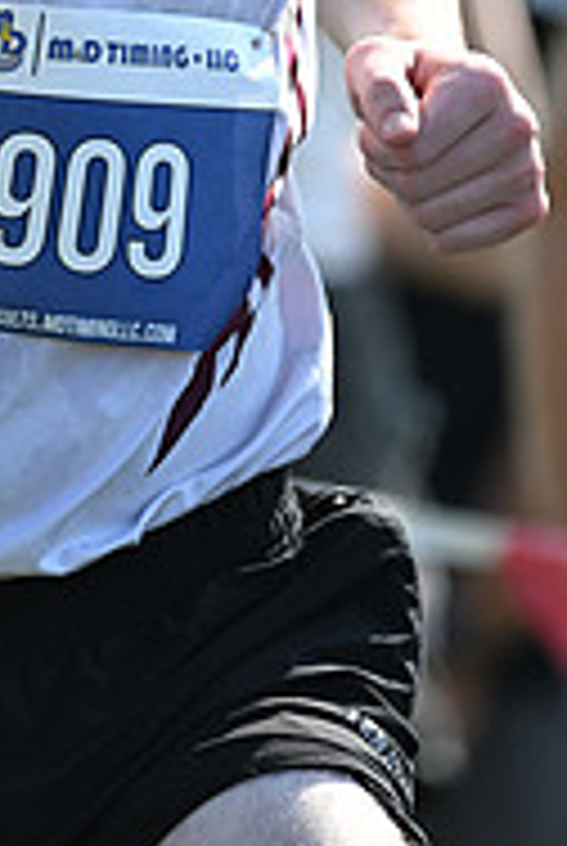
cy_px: -252
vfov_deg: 2.2
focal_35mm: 925
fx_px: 21771
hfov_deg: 1.5
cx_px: -182
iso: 220
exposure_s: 1/1600
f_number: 2.8
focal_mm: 300
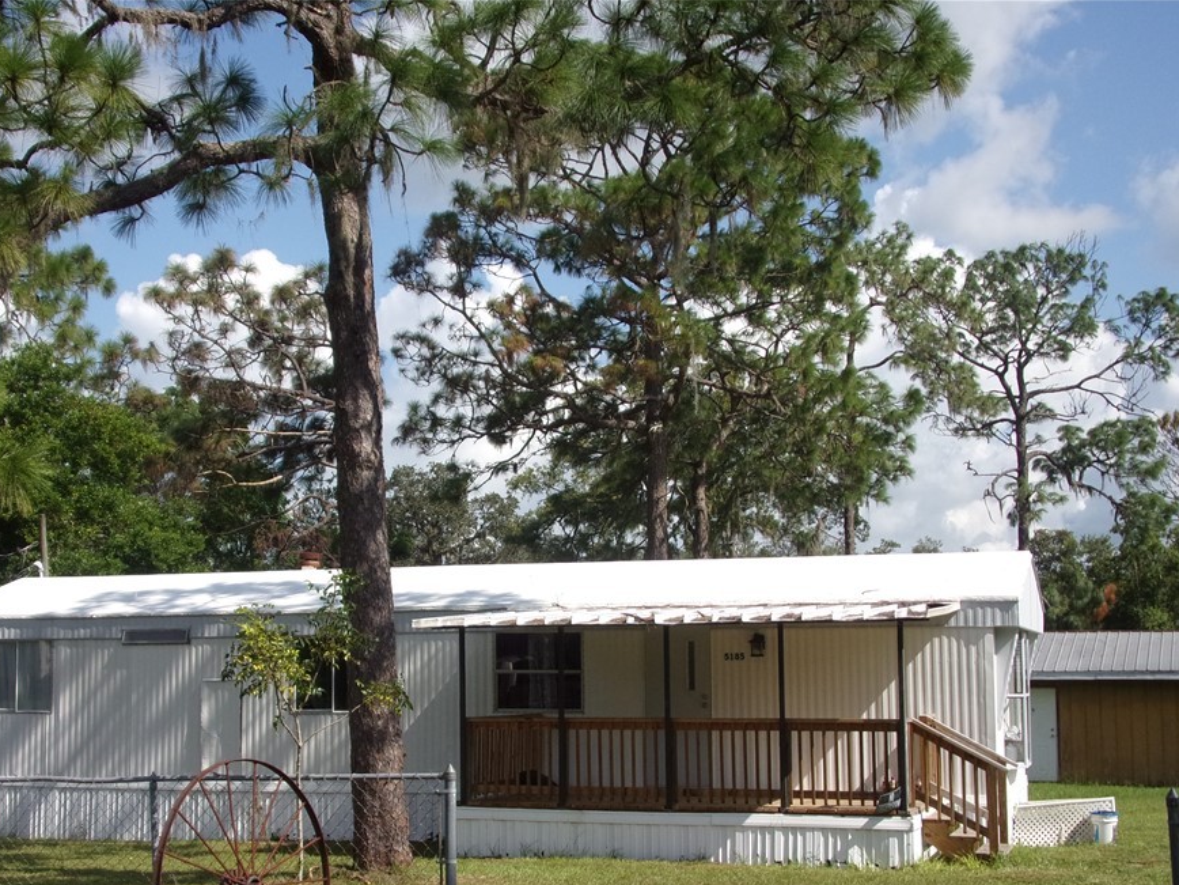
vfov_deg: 31.4
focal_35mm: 46
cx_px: 572
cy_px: 521
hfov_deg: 41.2
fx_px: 1567
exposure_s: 1/900
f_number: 3.9
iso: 80
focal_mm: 7
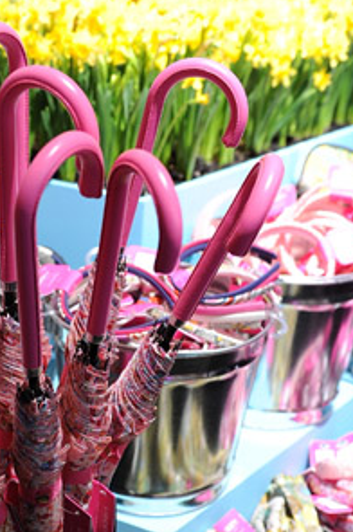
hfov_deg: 20.6
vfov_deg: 30.4
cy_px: 413
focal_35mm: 65
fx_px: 958
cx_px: 62
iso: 1000
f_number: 3.2
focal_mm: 32
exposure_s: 1/40
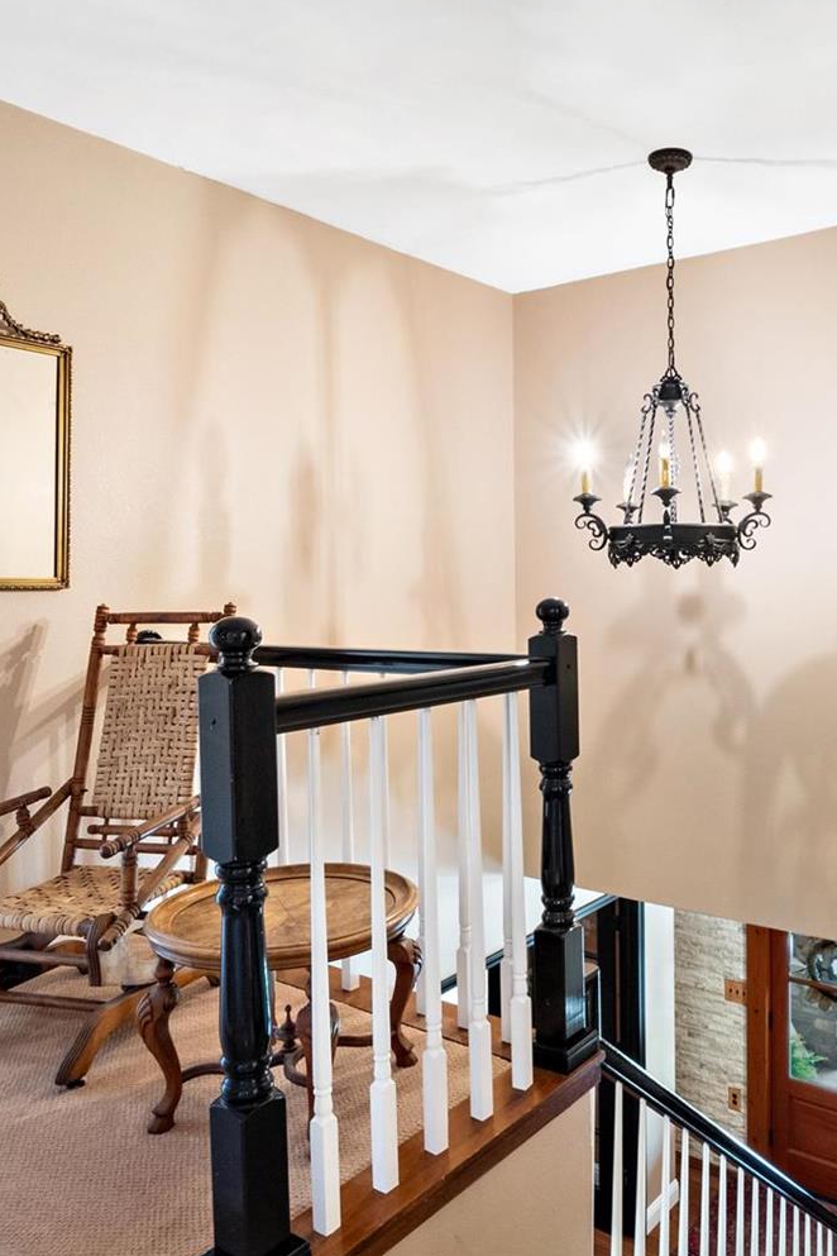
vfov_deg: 63.6
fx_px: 1011
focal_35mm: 29
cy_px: 600
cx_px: 563
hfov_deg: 44.3
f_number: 10
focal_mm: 9
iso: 400
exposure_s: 1/13
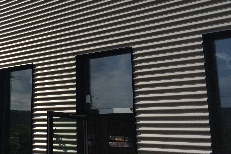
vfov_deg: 23.3
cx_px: 27
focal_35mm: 58
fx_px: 372
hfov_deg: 32.9
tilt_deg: +9.3
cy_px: 53
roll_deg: -1.0
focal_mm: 4.15
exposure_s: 1/5882
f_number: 2.2
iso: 32
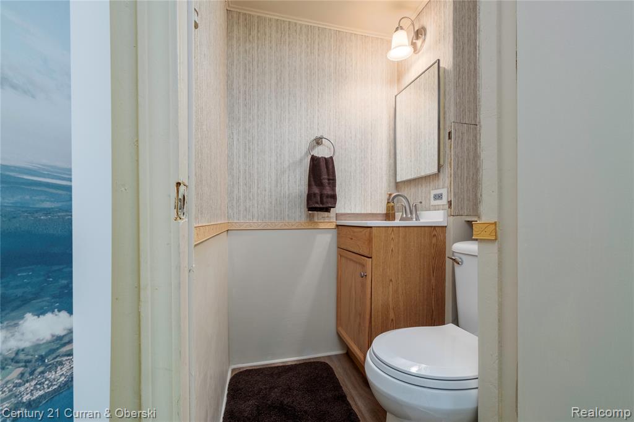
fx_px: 264
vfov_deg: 77.3
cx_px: 317
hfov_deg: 100.4
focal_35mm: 15
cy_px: 211
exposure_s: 1/60
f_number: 6.4
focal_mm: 10
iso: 800
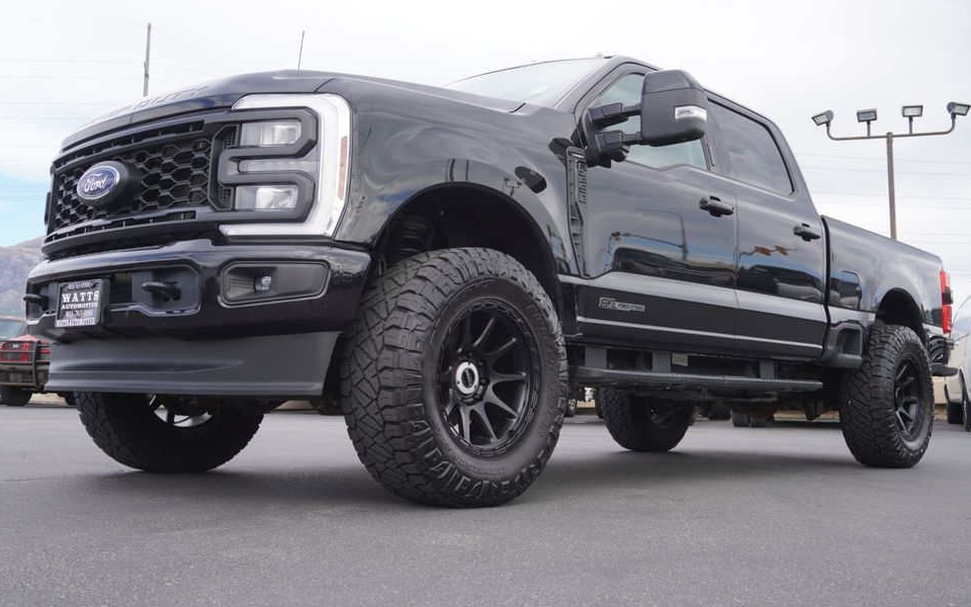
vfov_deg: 33.9
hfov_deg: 52.1
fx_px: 994
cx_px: 490
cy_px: 275
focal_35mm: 38
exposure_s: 1/125
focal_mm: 23
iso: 100
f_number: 6.3
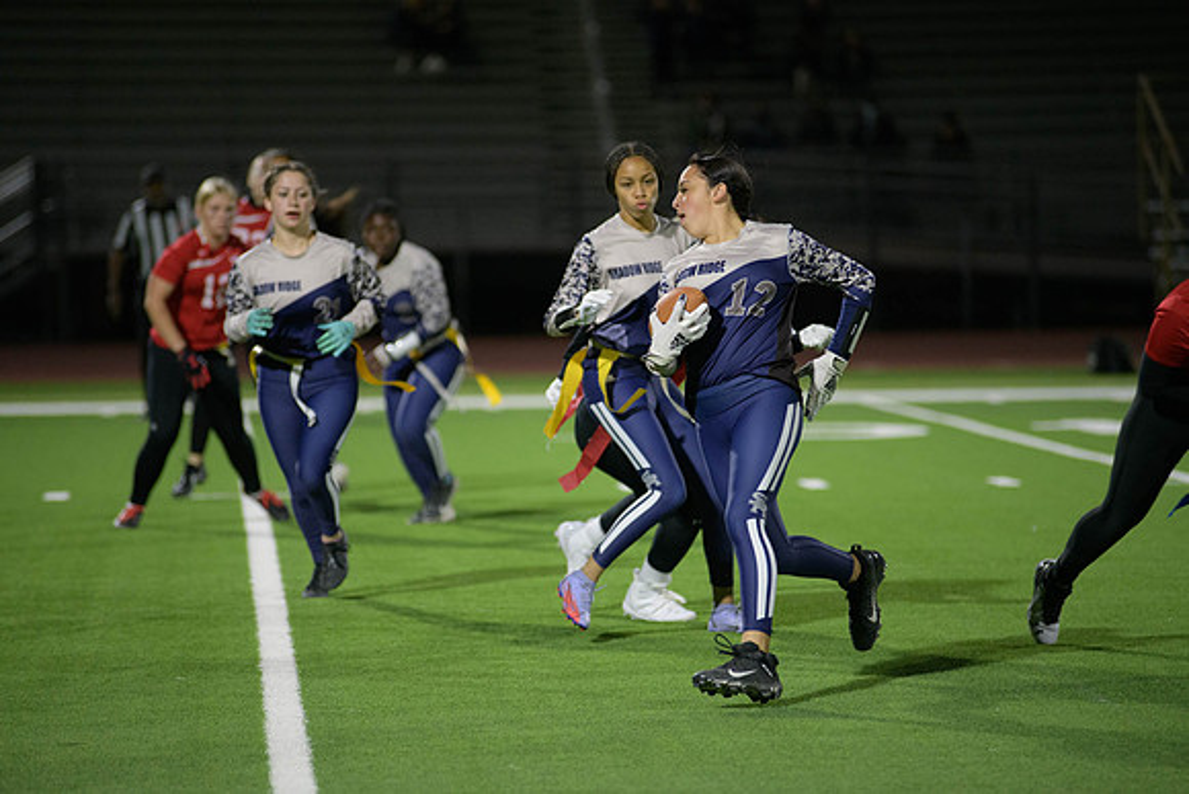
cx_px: 594
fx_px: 6607
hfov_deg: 10.3
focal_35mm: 200
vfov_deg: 6.9
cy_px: 397
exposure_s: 1/640
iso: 2800
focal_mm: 200
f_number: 2.8
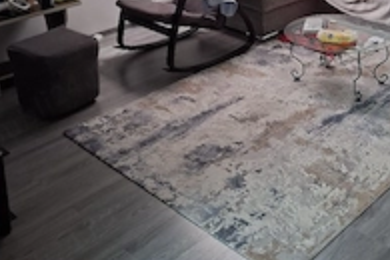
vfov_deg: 25.4
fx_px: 531
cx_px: 246
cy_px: -30
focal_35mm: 49
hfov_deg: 40.0
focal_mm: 5.54
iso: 250
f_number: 1.8
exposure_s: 1/60.2
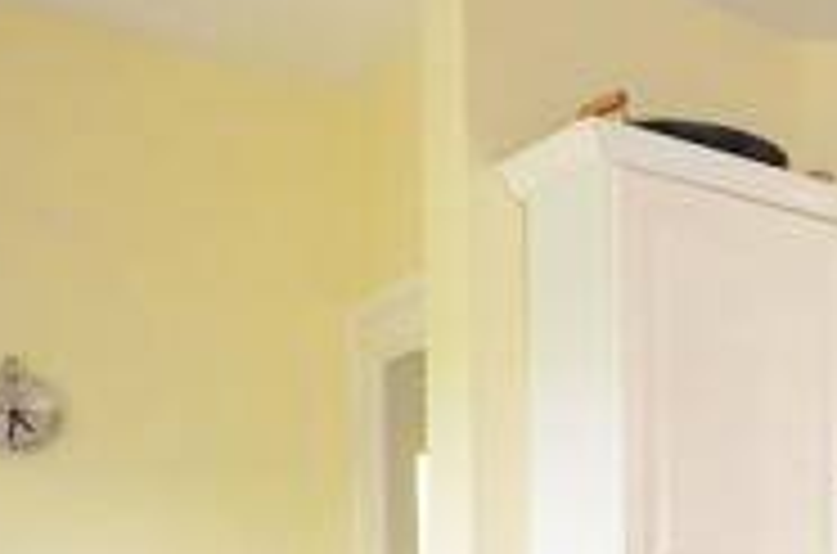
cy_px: 608
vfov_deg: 23.8
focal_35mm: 53
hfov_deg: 30.8
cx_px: 1044
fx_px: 1229
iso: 200
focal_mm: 10
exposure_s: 1/6
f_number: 5
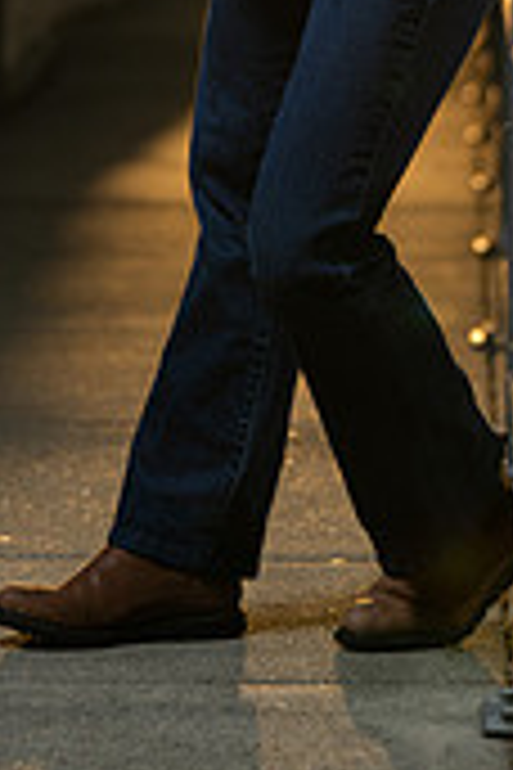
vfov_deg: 9.3
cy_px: -167
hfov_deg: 6.3
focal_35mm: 218
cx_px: 382
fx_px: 4659
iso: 64
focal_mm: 83
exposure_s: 1/2000
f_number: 2.8
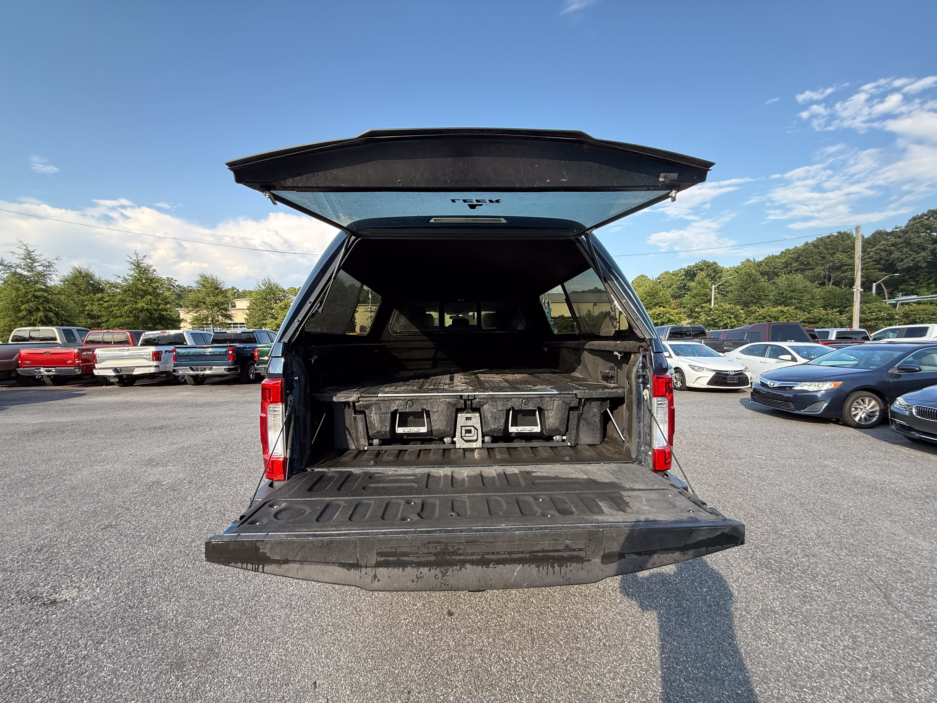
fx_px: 379
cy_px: 352
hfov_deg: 102.1
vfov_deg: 85.7
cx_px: 468
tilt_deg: -2.6
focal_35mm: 14
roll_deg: -1.0
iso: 50
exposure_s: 1/173
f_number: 2.2
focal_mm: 2.22
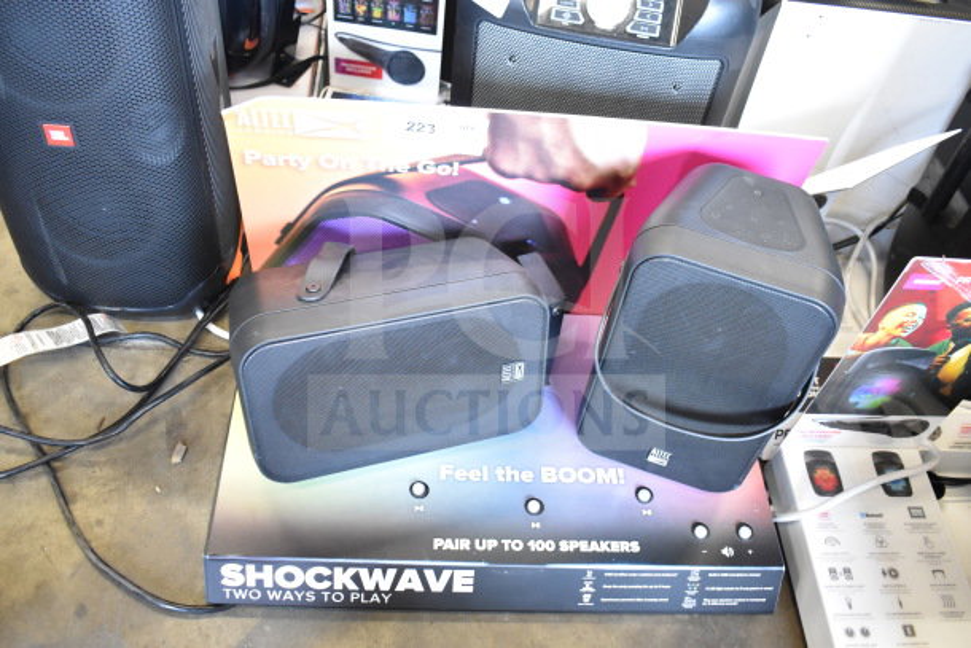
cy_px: 324
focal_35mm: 30
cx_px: 486
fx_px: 809
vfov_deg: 43.6
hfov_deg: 61.9
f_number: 3.8
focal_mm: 20
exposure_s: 1/30
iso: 1800
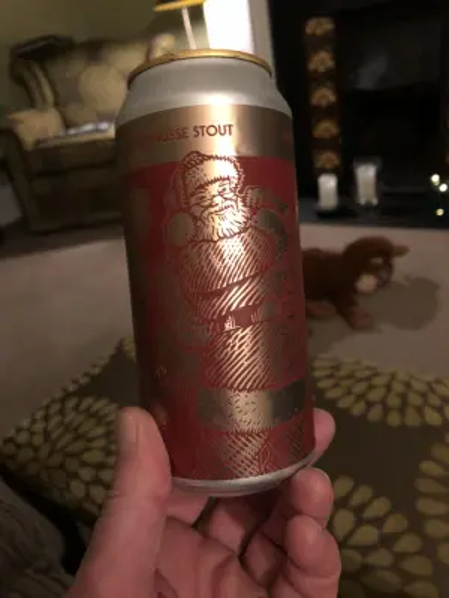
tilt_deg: -27.1
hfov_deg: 49.7
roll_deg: +10.1
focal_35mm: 28
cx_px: 224
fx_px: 484
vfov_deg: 63.4
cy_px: 299
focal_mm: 3.99
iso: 100
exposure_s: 1/4
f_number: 1.8
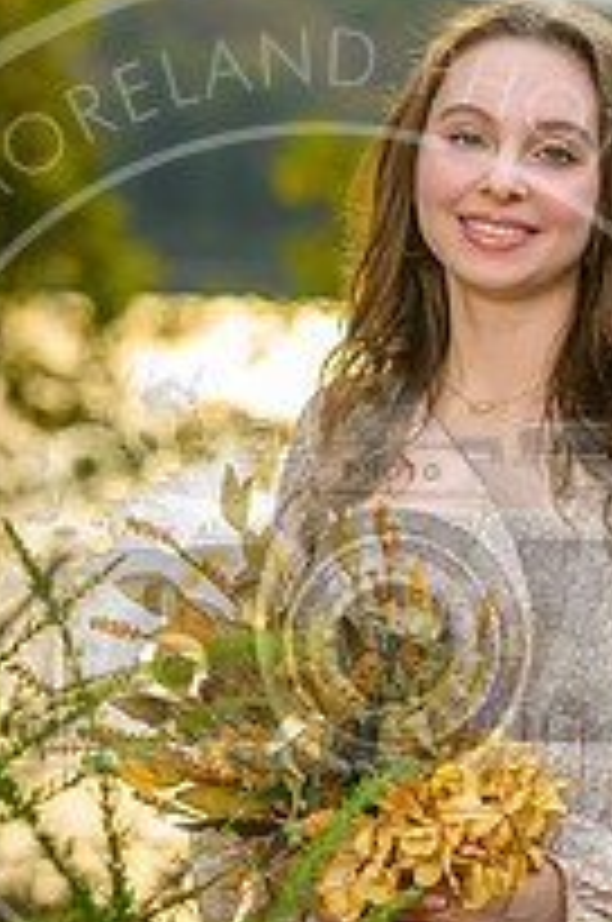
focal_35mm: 187
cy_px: 585
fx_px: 4784
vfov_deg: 11.0
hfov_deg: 7.3
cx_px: 324
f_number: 3.2
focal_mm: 85
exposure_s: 1/640
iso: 250
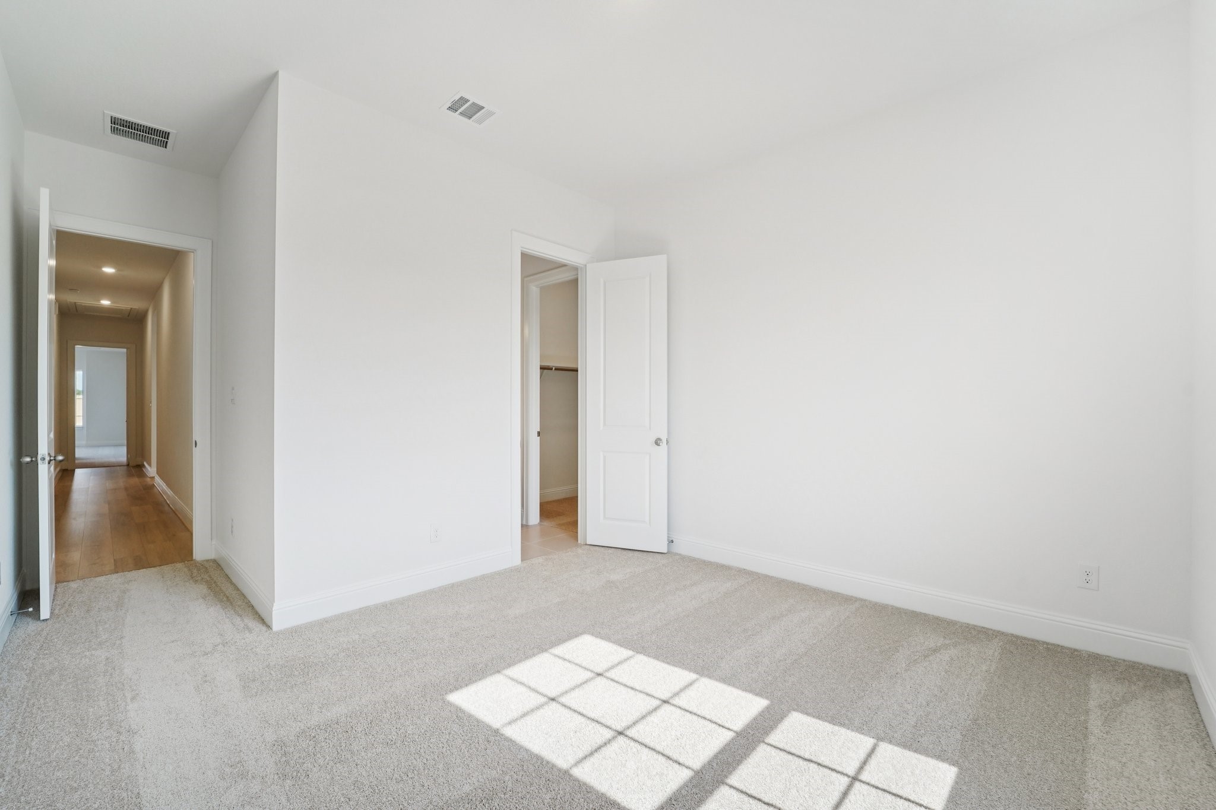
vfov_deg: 81.2
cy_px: 405
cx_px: 608
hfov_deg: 104.3
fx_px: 473
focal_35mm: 14
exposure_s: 1/160
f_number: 8
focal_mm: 14
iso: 500
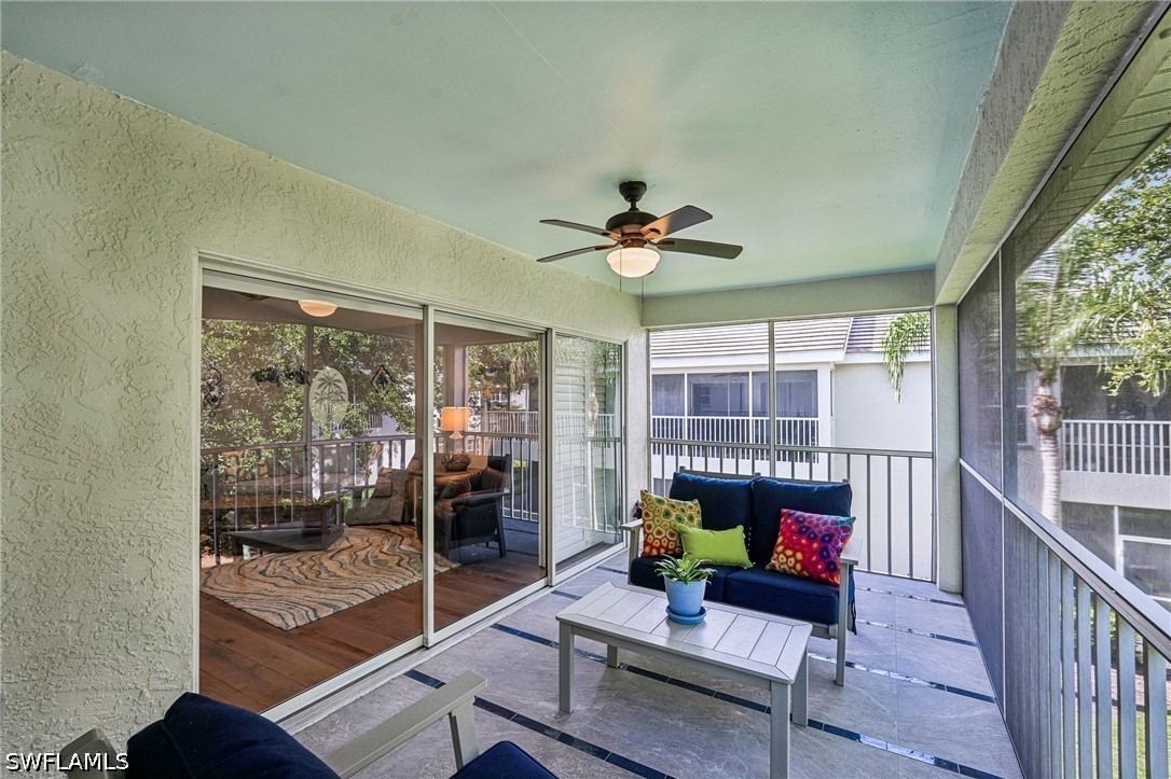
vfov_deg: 72.0
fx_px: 536
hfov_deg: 95.0
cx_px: 586
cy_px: 390
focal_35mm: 16
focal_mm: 16.5
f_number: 8
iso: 400
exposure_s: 1/50
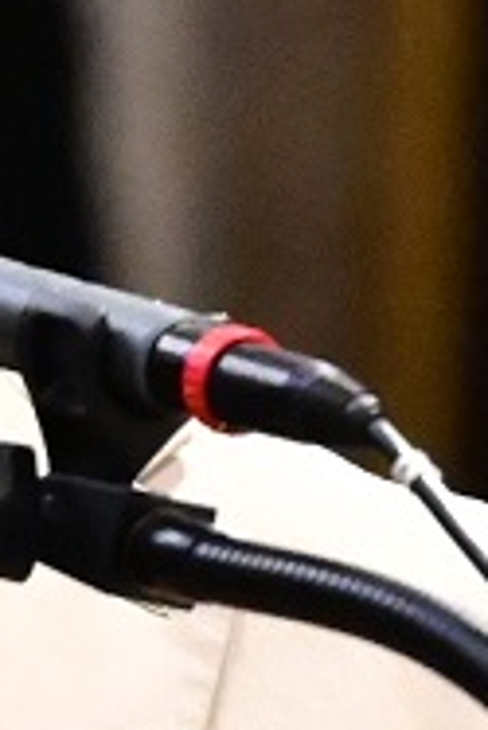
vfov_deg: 1.4
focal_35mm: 1442
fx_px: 29264
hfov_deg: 1.0
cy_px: 23
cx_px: -468
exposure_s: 1/250
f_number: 4
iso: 10000
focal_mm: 200
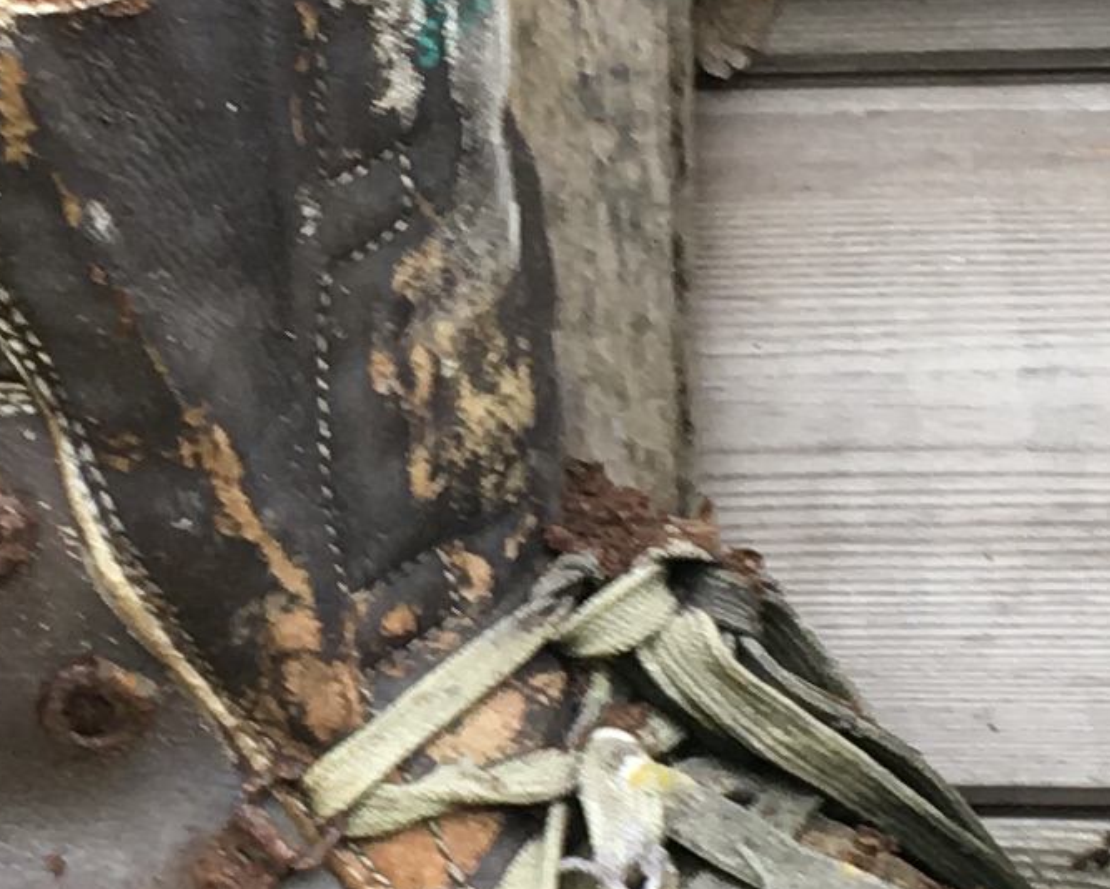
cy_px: 458
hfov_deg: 11.2
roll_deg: +1.3
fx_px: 5619
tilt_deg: -4.8
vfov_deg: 9.0
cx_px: 241
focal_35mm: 171
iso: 40
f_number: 2.2
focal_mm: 4.15
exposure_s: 1/100
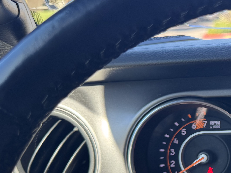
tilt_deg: -15.4
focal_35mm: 65
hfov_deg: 25.7
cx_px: 298
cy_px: 129
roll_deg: +1.6
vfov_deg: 22.4
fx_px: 434
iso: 125
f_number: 1.78
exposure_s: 1/167
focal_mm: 6.76
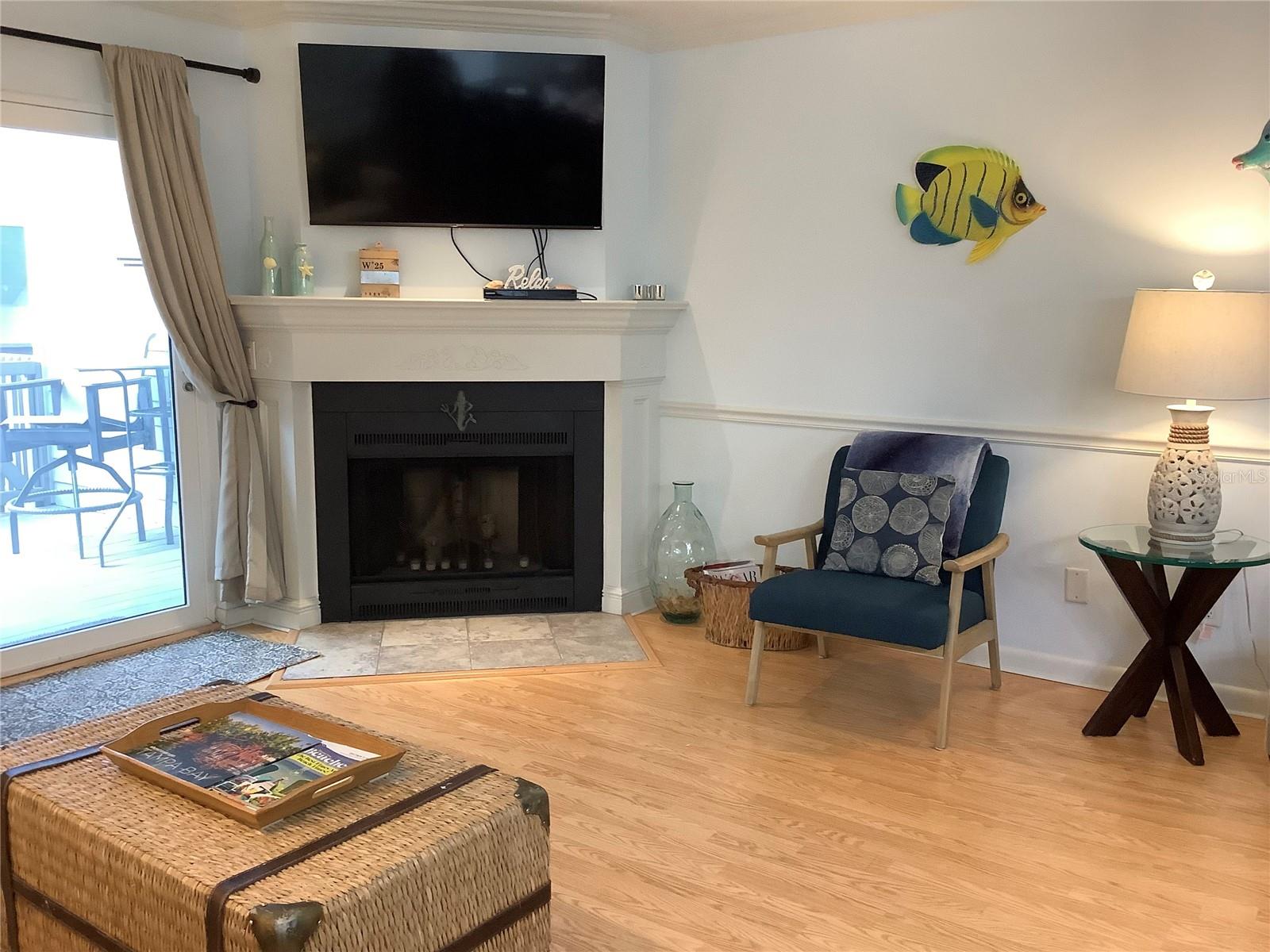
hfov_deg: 58.4
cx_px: 635
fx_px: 1137
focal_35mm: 31
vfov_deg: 45.4
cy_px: 476
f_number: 2.4
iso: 200
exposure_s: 1/60
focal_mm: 3.3
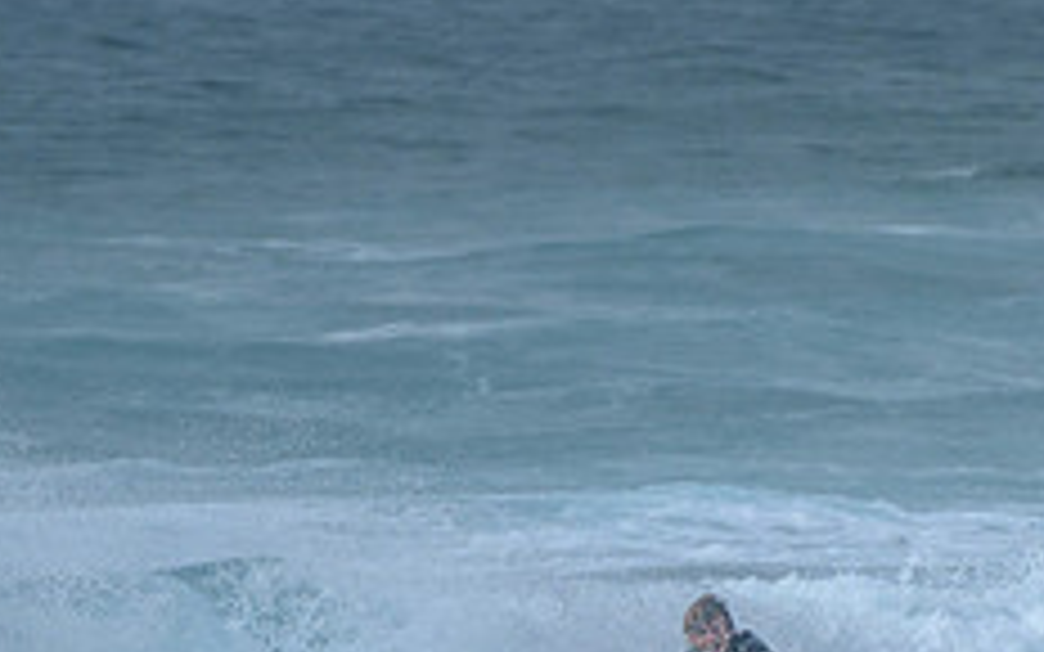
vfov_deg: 0.9
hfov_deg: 1.5
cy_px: 784
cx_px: 774
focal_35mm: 1400
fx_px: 39833
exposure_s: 1/2000
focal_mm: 400
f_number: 9
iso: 500
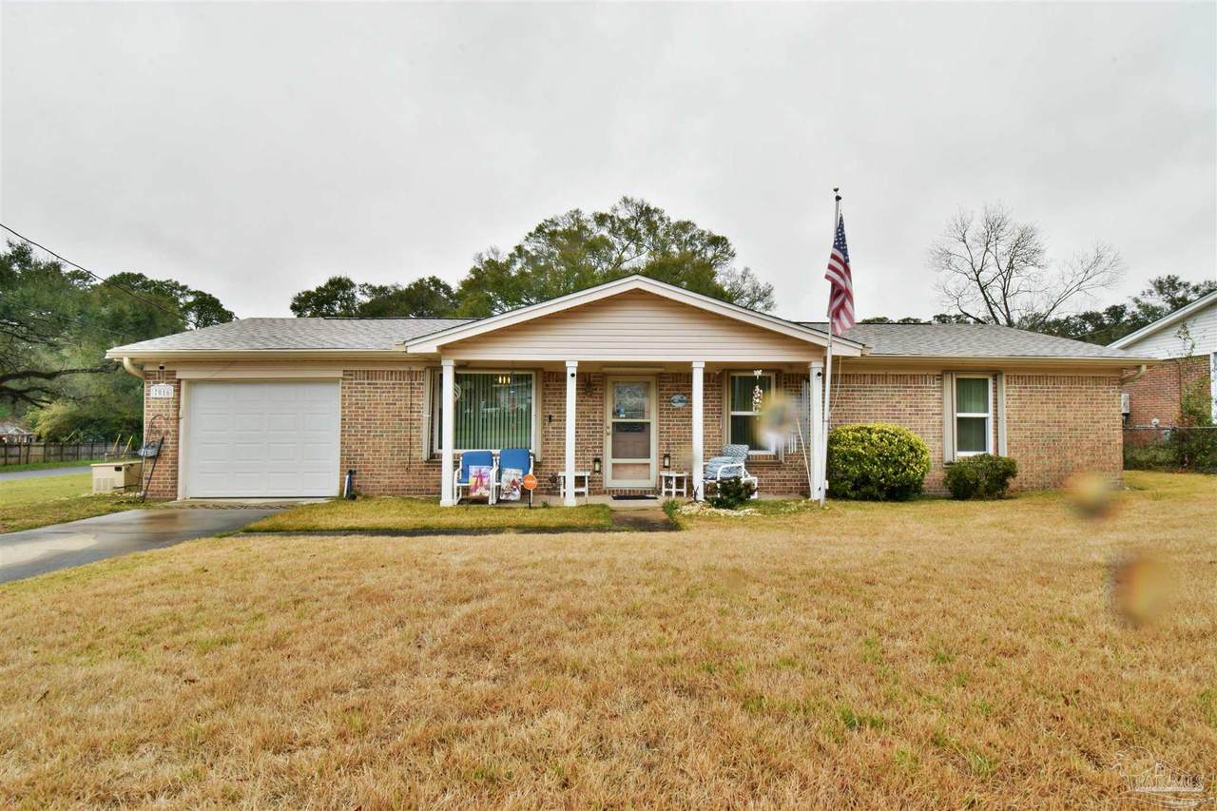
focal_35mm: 17
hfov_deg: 92.4
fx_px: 583
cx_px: 608
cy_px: 406
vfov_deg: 69.6
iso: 100
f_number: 25
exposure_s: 1/4
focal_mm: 11.5
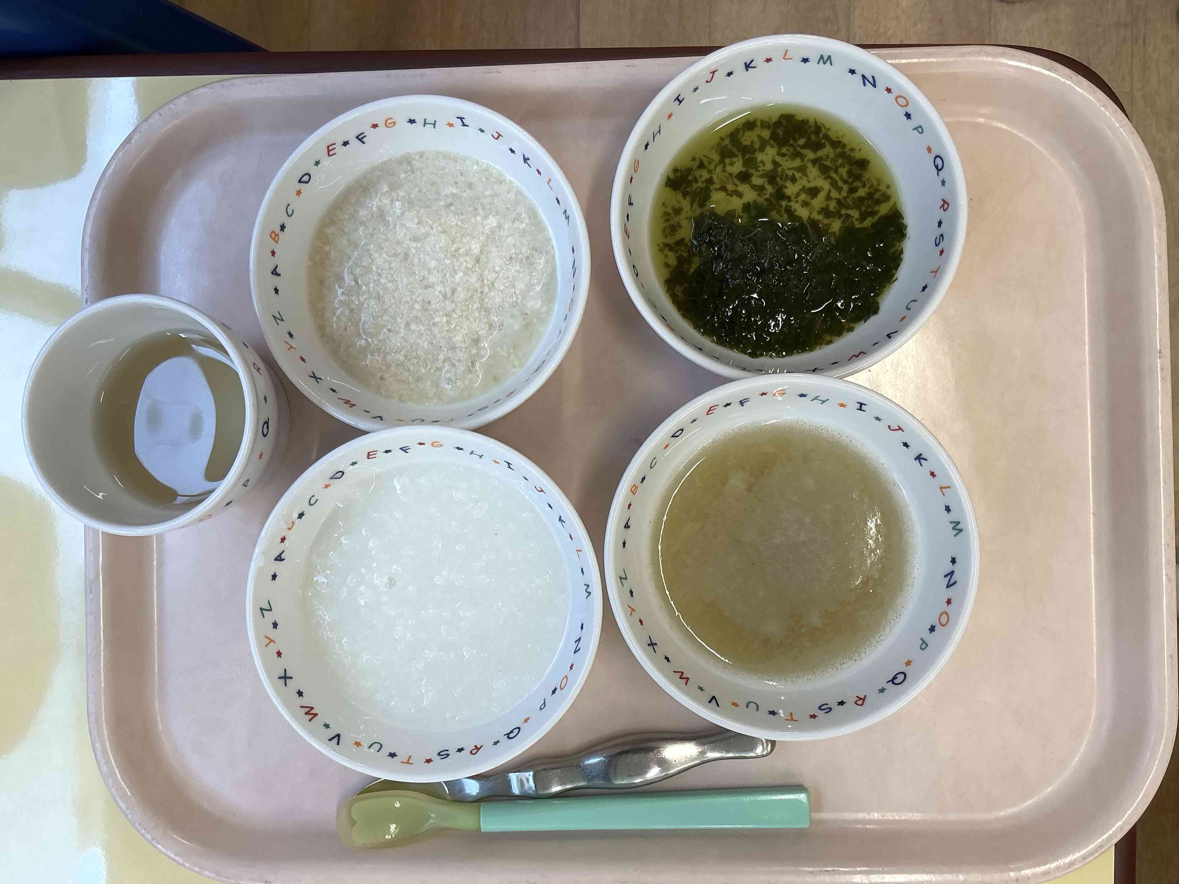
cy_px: 442
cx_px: 590
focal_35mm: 29
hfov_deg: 61.7
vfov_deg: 48.2
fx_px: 988
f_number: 1.8
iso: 32
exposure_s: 1/120
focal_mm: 3
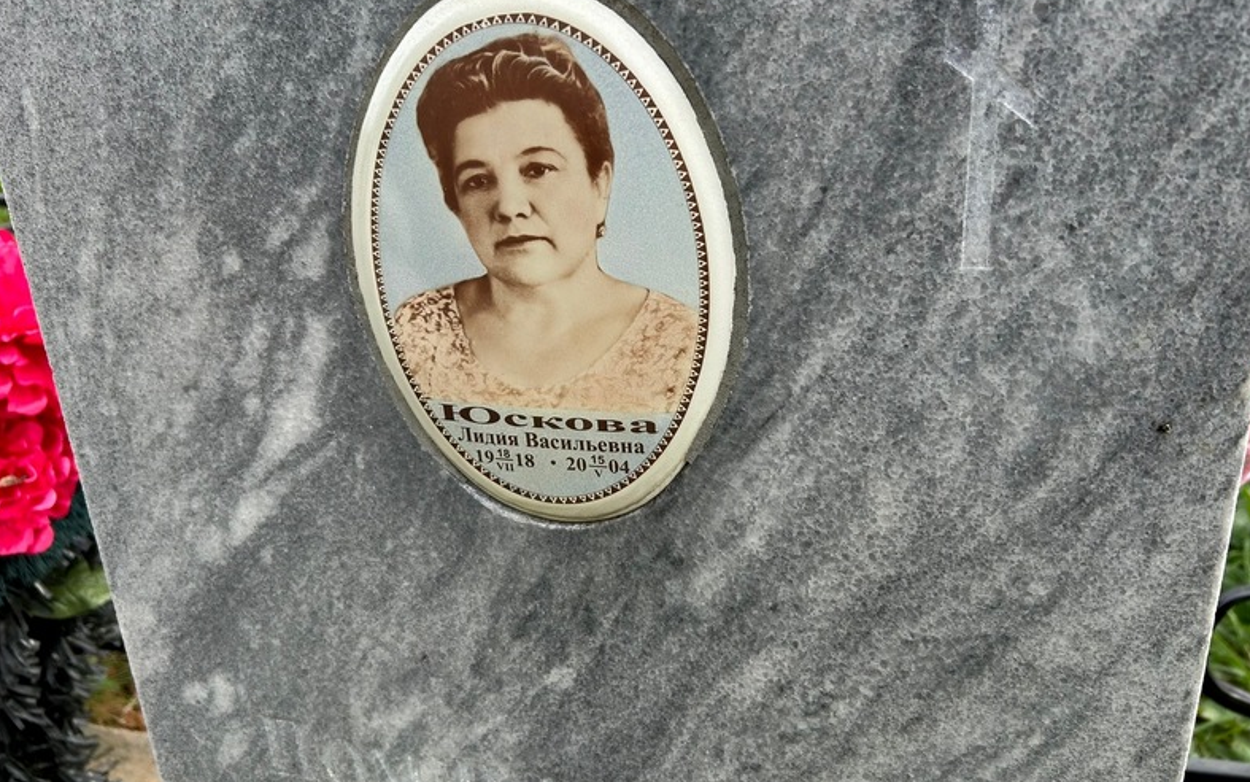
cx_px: 631
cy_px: 354
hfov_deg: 66.5
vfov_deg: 44.5
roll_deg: +0.7
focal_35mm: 28
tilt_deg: -23.0
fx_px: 954
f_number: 1.5
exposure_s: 1/1089
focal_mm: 5.7
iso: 50
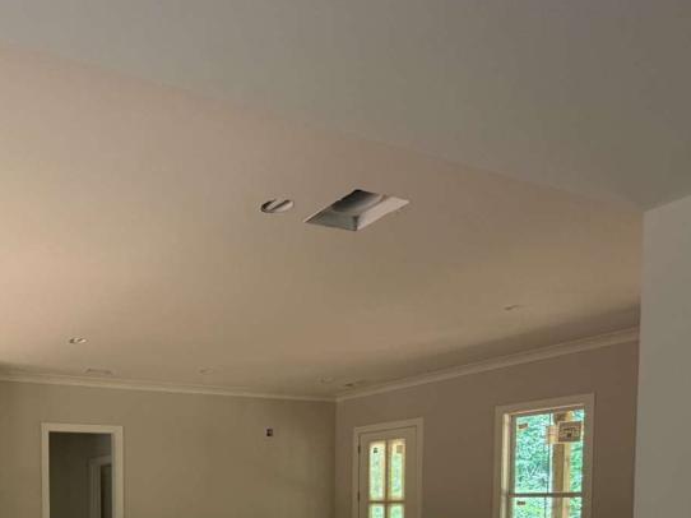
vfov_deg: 39.4
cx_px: 70
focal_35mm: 31
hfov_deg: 51.6
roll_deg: +0.8
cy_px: 531
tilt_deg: -3.1
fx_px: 619
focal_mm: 2.22
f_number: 2.2
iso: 125
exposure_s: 1/121
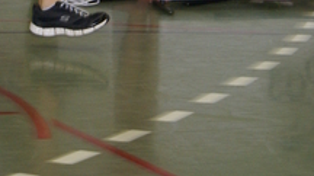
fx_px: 1963
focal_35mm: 236
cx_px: 81
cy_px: -173
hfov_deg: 9.1
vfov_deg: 5.0
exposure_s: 1/80
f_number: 5.6
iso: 800
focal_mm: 60
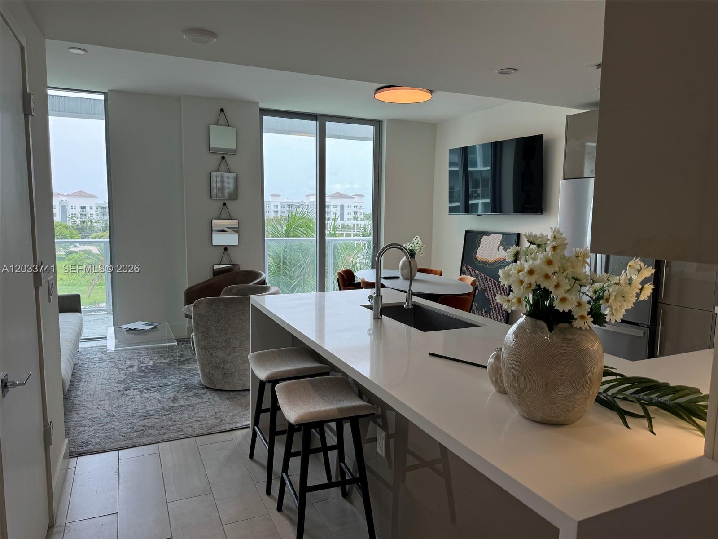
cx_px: 359
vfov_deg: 56.8
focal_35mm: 24
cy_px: 270
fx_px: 498
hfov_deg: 71.6
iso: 80
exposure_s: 1/402
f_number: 1.78
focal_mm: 6.76
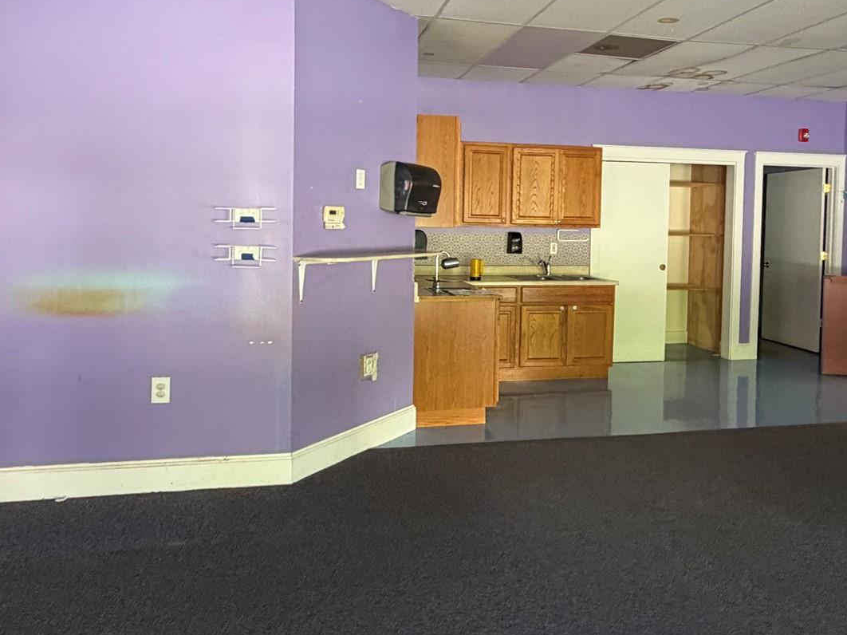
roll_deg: -2.3
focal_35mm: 27
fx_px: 660
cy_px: 244
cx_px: 427
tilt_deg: -0.4
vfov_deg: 50.9
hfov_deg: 65.3
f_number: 2.2
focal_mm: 2.22
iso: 320
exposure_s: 1/60
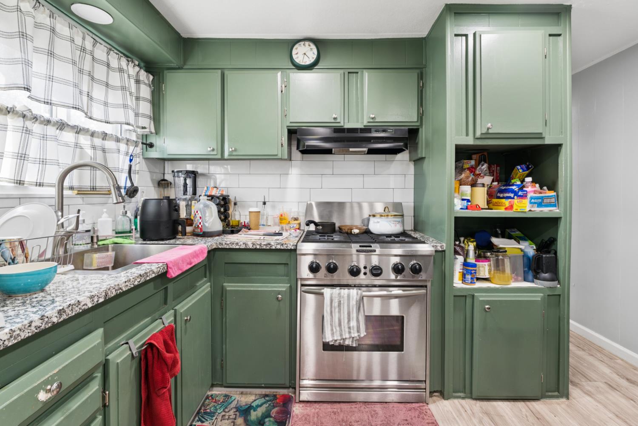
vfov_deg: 72.1
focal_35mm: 16
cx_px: 319
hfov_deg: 95.0
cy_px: 213
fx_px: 292
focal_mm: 11
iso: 125
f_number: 5.6
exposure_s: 1/4
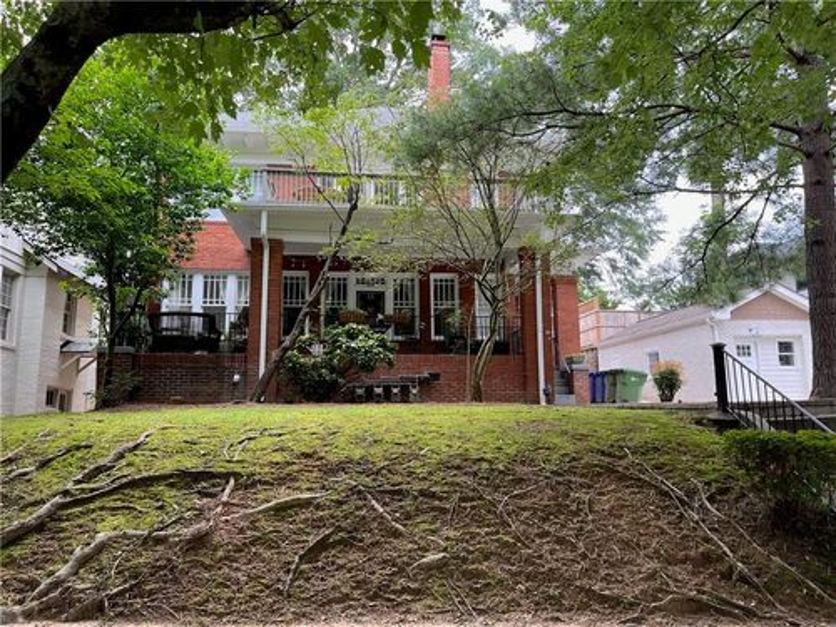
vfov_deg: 53.1
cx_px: 418
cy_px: 314
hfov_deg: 67.3
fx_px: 628
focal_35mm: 26
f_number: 1.6
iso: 40
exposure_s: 1/207
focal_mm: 5.1
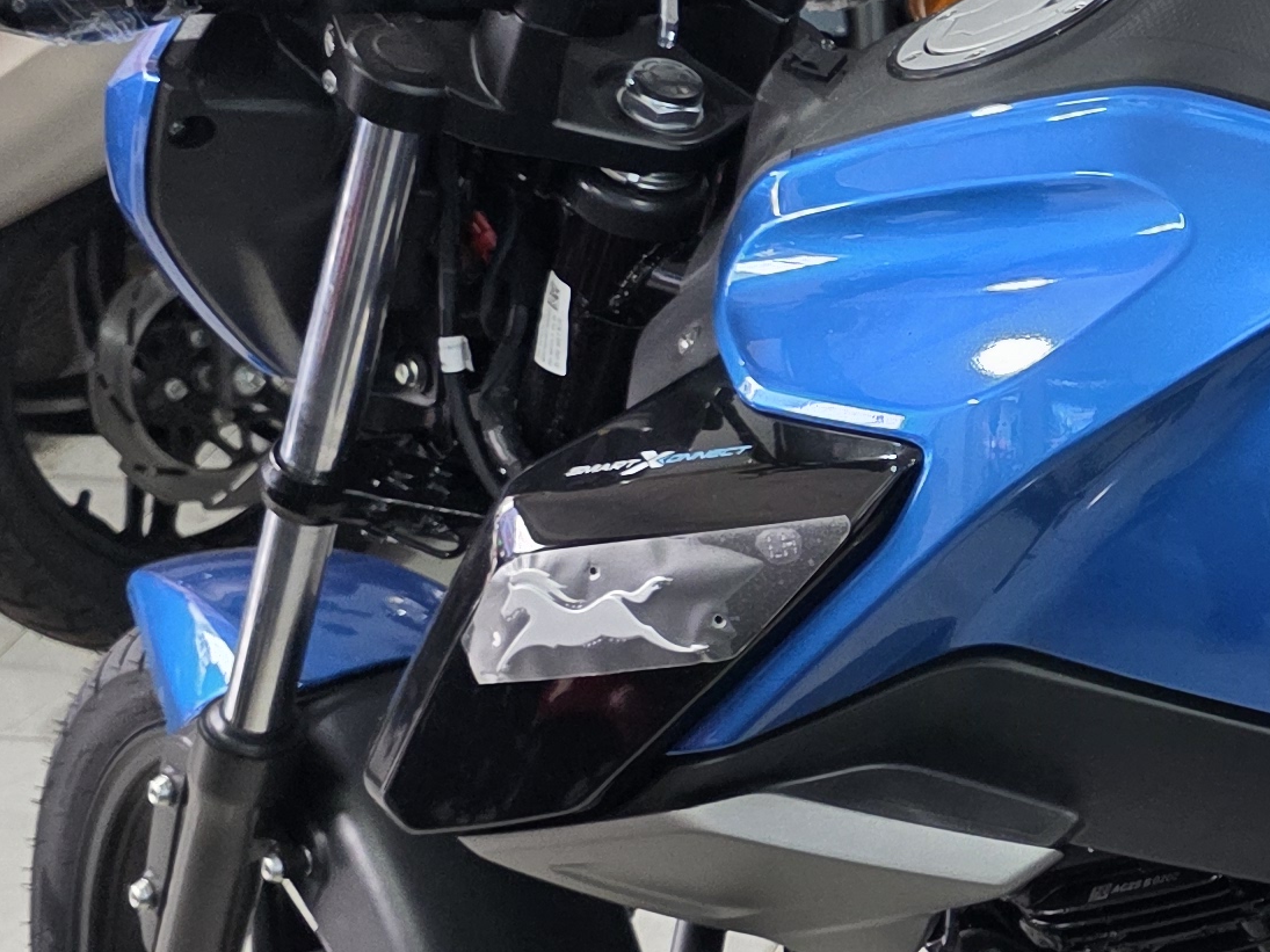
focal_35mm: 84
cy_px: 397
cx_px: 1705
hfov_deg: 20.9
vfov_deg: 17.6
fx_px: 3081
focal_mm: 6.3
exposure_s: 1/100
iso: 320
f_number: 1.7
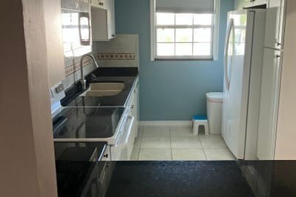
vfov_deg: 37.8
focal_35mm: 35
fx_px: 288
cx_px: 165
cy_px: 86
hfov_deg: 54.3
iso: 125
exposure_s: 1/60
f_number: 1.8
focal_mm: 3.99
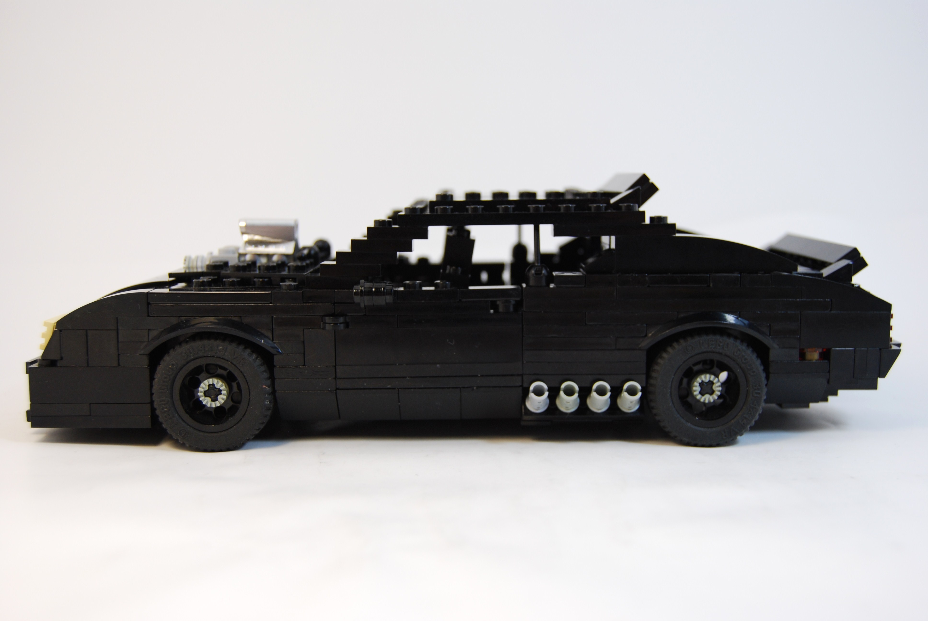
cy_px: 310
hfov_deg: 42.3
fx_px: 1200
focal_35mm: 46
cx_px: 464
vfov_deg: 29.0
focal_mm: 31
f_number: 5
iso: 200
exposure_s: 1/100
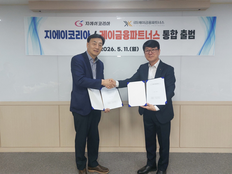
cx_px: 116
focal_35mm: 25
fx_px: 168
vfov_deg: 54.9
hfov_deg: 69.4
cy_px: 87
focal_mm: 5.23
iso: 200
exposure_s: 1/60
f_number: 1.8
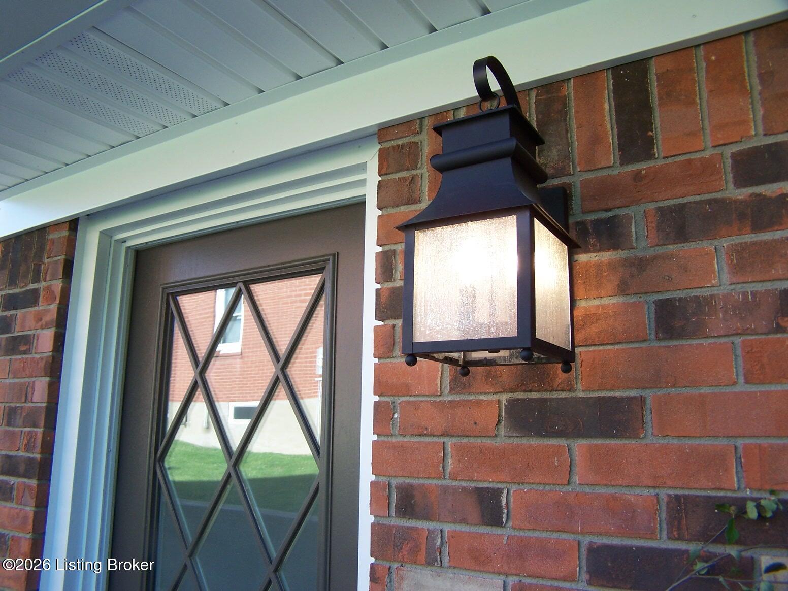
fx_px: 865
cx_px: 394
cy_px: 296
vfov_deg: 37.7
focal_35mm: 38
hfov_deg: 49.0
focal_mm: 6.3
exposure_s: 1/125
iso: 80
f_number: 2.8
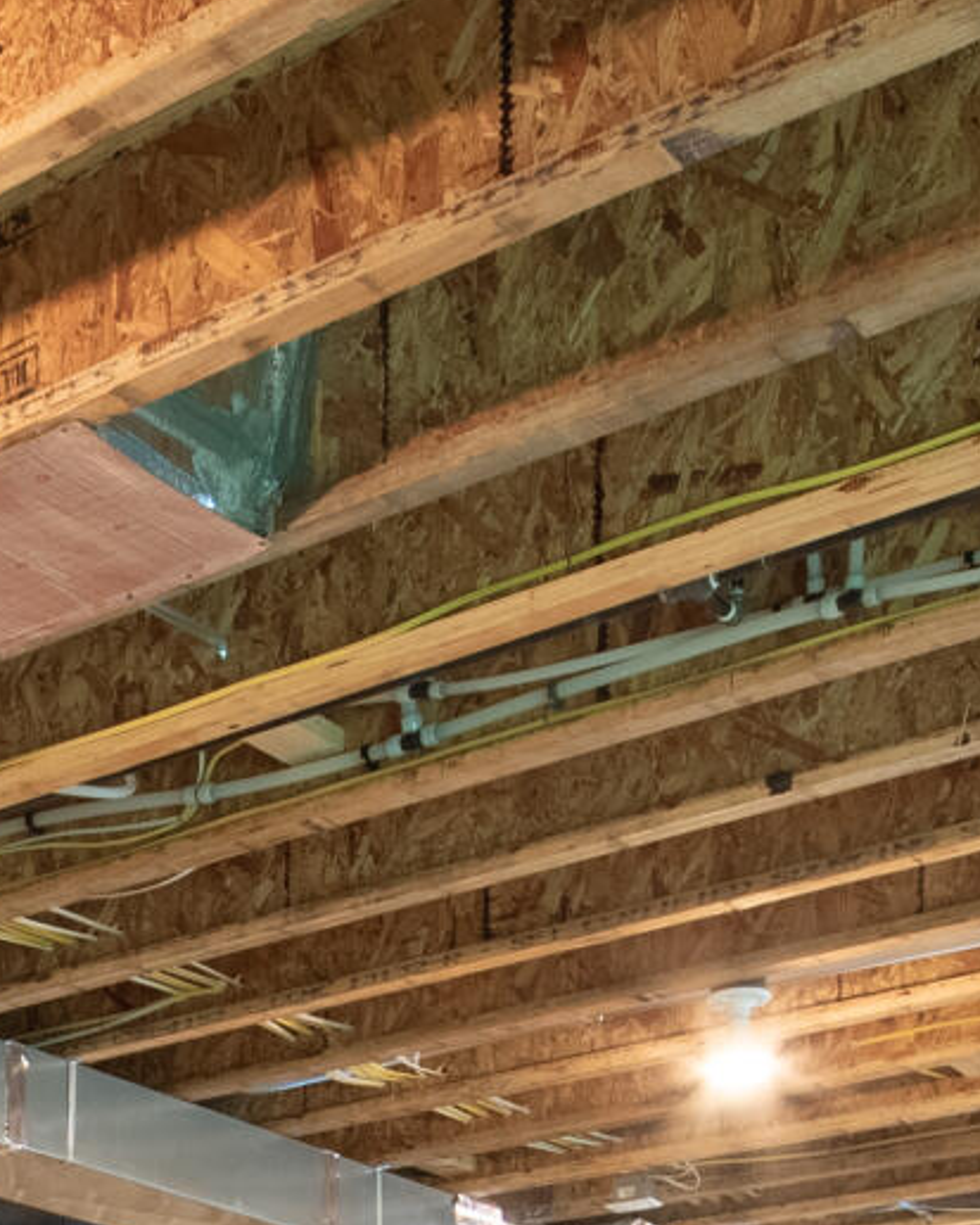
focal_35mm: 71
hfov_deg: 20.2
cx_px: -197
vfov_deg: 22.1
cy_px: 1845
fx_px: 2573
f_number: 9
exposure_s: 1/10
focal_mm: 13
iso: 400
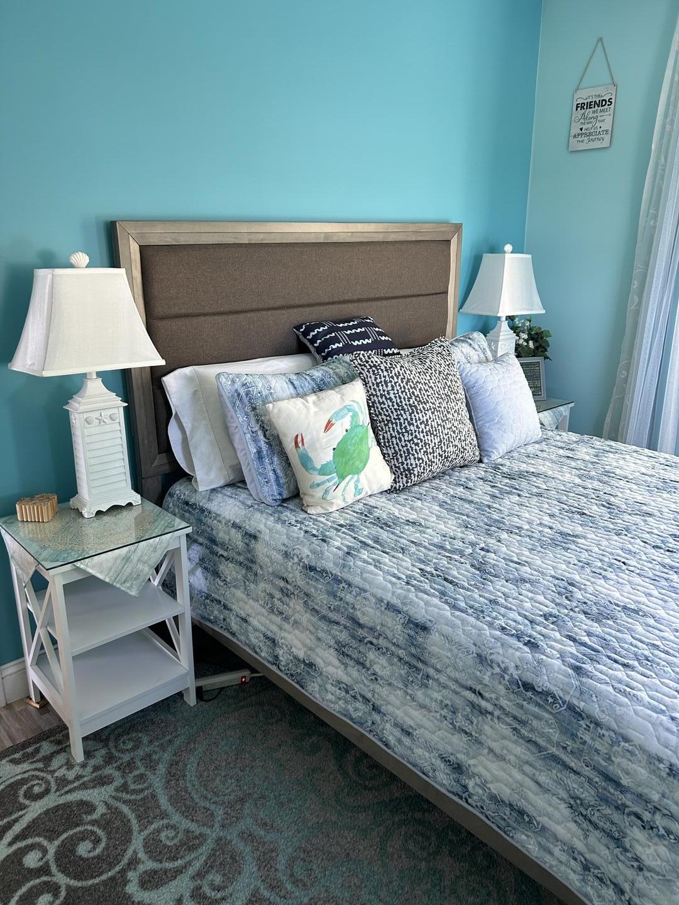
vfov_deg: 67.3
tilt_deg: -18.8
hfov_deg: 53.1
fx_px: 680
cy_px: 452
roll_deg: -0.1
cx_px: 340
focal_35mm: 26
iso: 100
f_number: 1.5
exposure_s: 1/120
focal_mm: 5.7
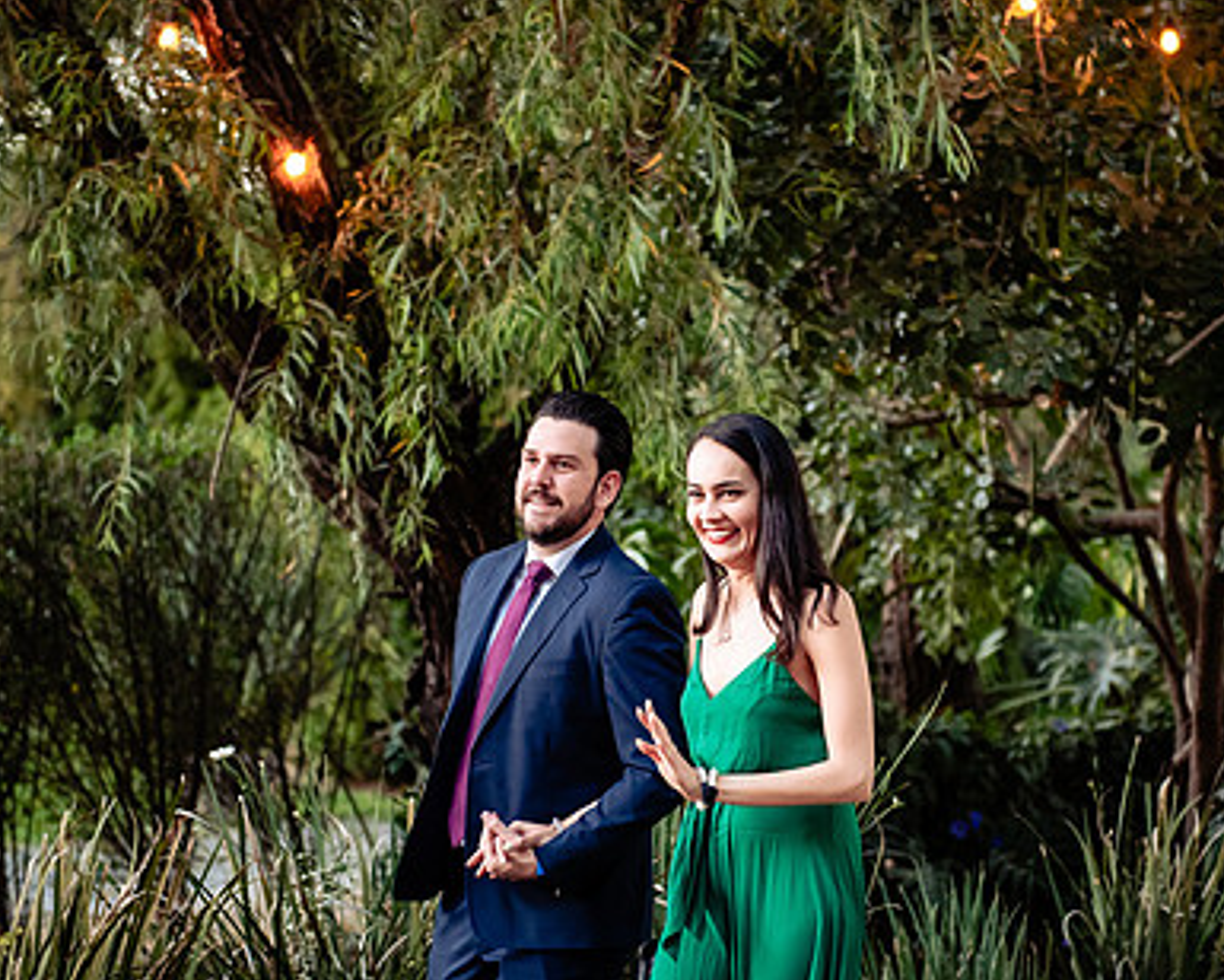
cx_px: 760
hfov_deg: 19.3
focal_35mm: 99
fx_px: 3586
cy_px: 558
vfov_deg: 15.5
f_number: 2.8
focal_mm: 70
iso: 2000
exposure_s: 1/160
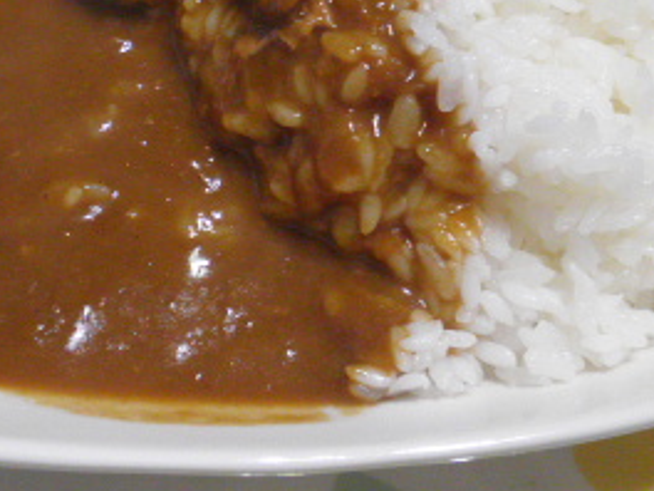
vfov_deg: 22.7
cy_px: 40
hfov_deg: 30.5
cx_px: 218
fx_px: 1190
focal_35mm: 63
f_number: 2.8
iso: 160
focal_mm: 4.7
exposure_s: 1/20
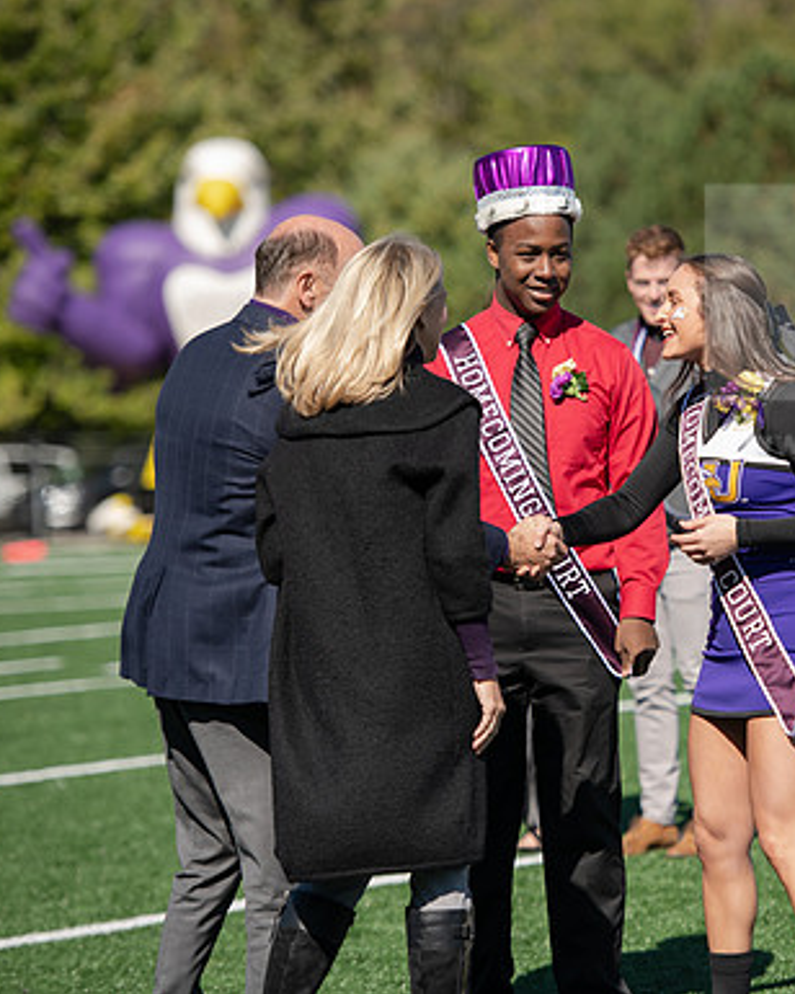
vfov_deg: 9.8
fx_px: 5823
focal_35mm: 198
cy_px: 497
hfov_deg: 7.8
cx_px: 627
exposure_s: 1/2000
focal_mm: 140
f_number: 3.2
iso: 200
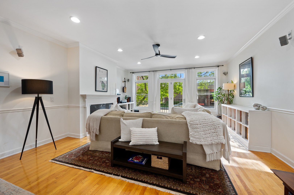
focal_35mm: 14
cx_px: 147
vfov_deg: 81.1
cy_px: 98
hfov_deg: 104.3
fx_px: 114
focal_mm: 14
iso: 100
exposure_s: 1/2.5
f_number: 10
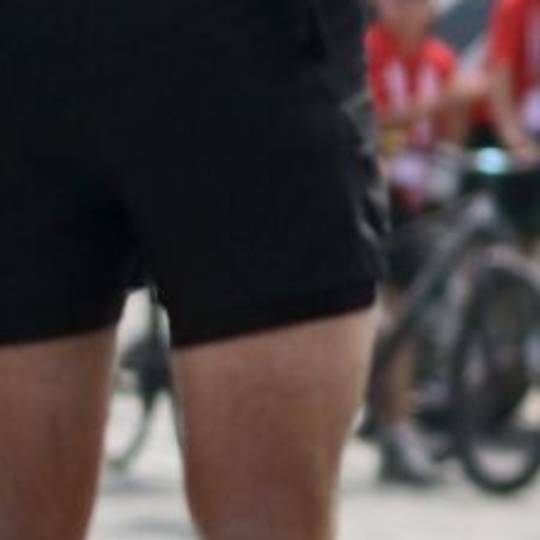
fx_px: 4306
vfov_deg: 7.2
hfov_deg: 7.0
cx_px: 889
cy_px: 45
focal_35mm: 244
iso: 320
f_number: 1.2
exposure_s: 1/32000
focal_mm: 50
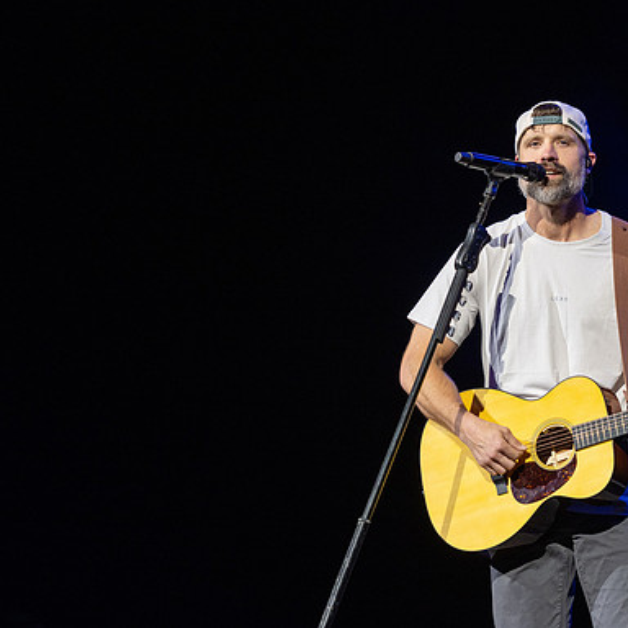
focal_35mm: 205
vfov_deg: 8.5
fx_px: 4208
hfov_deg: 8.5
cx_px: 479
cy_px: 302
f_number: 2.8
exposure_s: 1/800
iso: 1600
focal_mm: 150
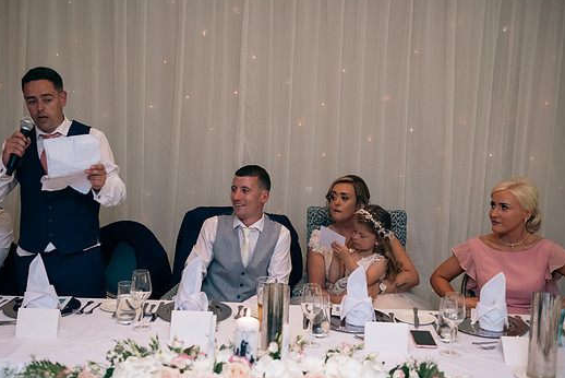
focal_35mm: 47
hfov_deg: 41.9
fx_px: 738
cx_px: 260
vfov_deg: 28.7
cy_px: 206
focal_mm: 42
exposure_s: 1/160
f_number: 3.5
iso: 640
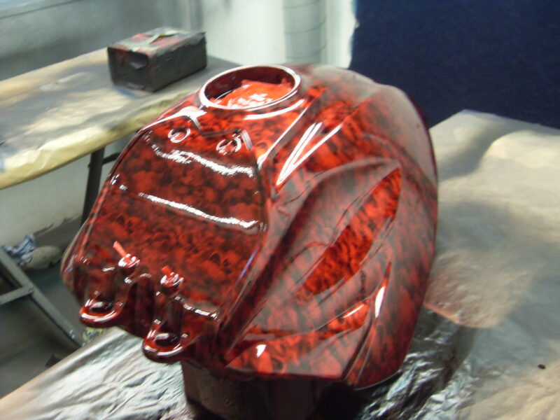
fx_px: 566
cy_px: 210
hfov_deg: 52.6
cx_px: 280
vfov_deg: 40.7
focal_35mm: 35
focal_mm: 6.3
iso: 200
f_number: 2.8
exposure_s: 1/20
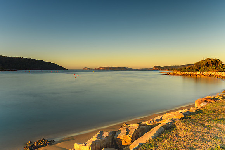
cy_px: 75
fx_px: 209
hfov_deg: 56.7
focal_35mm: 33
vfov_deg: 39.6
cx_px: 112
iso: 50
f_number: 14
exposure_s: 20
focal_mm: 22
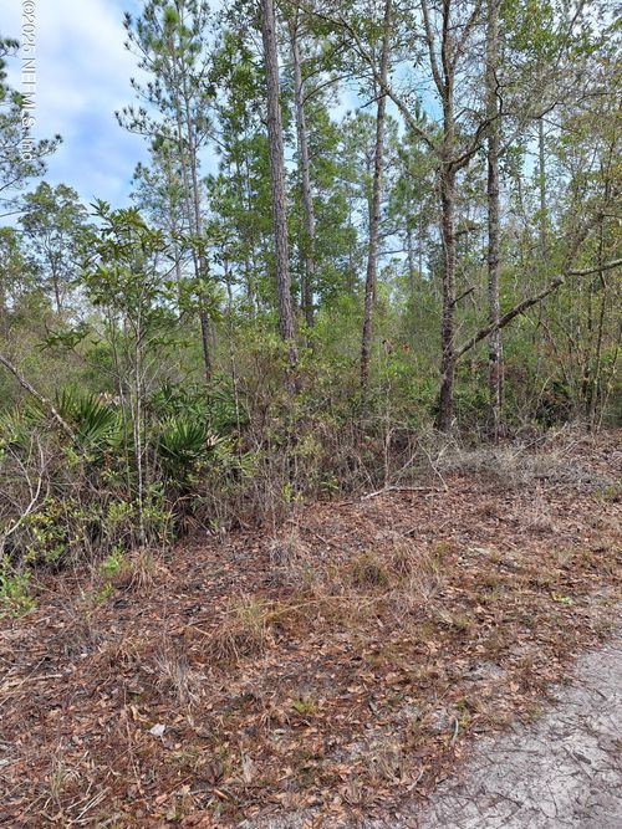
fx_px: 551
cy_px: 414
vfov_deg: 73.9
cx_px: 311
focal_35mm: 23
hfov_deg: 58.9
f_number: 1.8
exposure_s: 1/622
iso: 40
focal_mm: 5.54
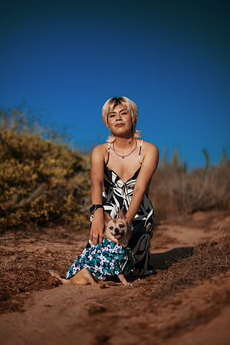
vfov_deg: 34.5
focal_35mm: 58
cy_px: 172
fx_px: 556
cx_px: 115
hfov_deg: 23.4
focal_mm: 58
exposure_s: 1/5000
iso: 50
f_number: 1.8
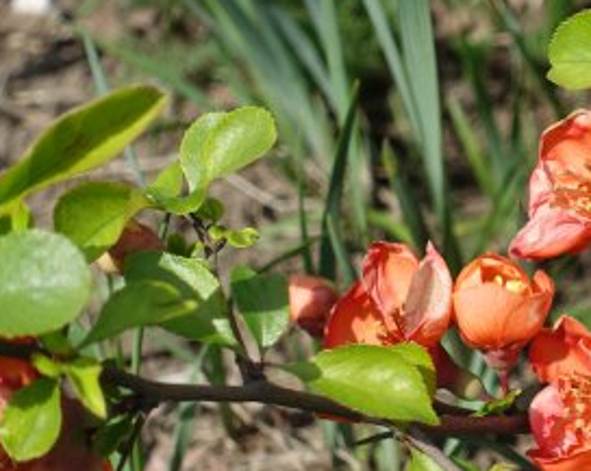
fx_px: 2586
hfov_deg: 12.8
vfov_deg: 10.4
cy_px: 278
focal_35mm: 148
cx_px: 615
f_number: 4
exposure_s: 1/125
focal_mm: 25.7
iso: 125
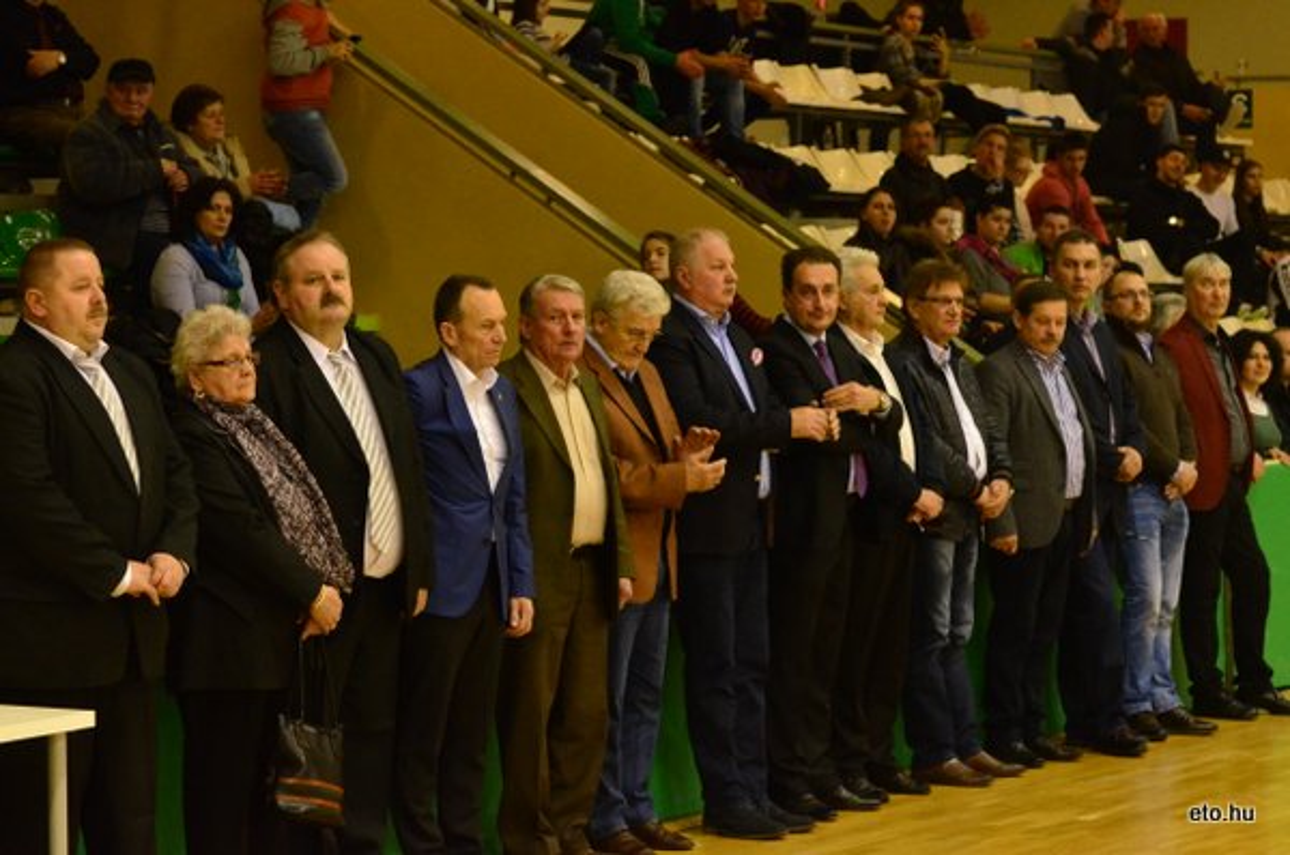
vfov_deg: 12.1
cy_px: 428
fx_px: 4025
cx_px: 645
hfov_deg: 18.2
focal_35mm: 112
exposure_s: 1/320
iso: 4000
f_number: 5.6
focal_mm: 75
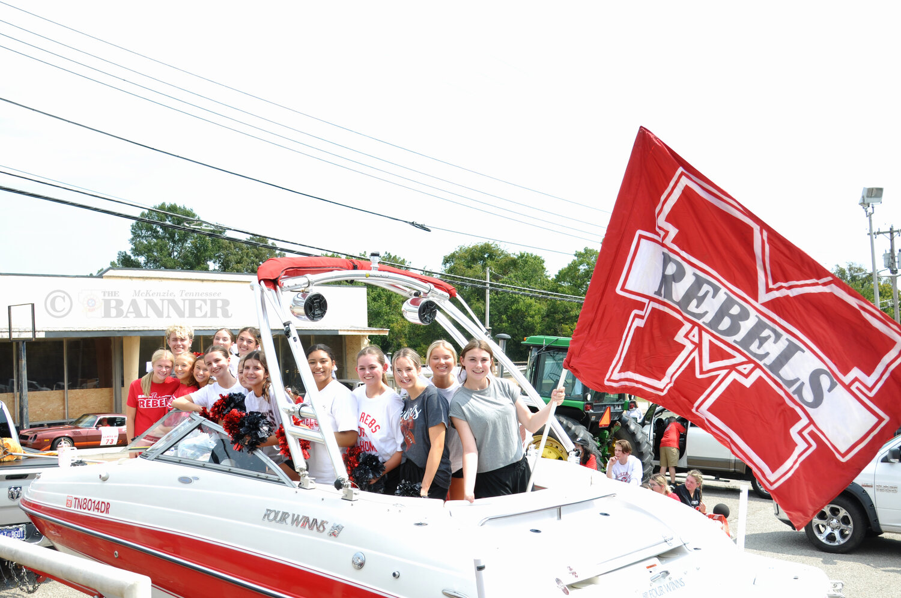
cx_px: 450
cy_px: 299
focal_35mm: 36
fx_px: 900
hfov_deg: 53.2
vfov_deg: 36.8
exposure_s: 1/200
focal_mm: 24
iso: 100
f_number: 5.6
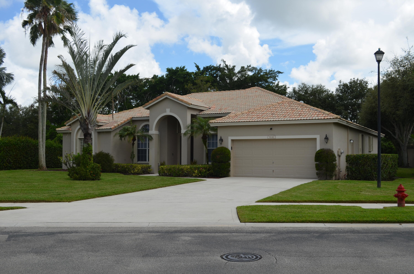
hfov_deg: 49.6
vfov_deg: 34.1
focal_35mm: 39
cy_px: 137
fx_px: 448
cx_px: 207
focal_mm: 26
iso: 100
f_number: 8
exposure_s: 1/250
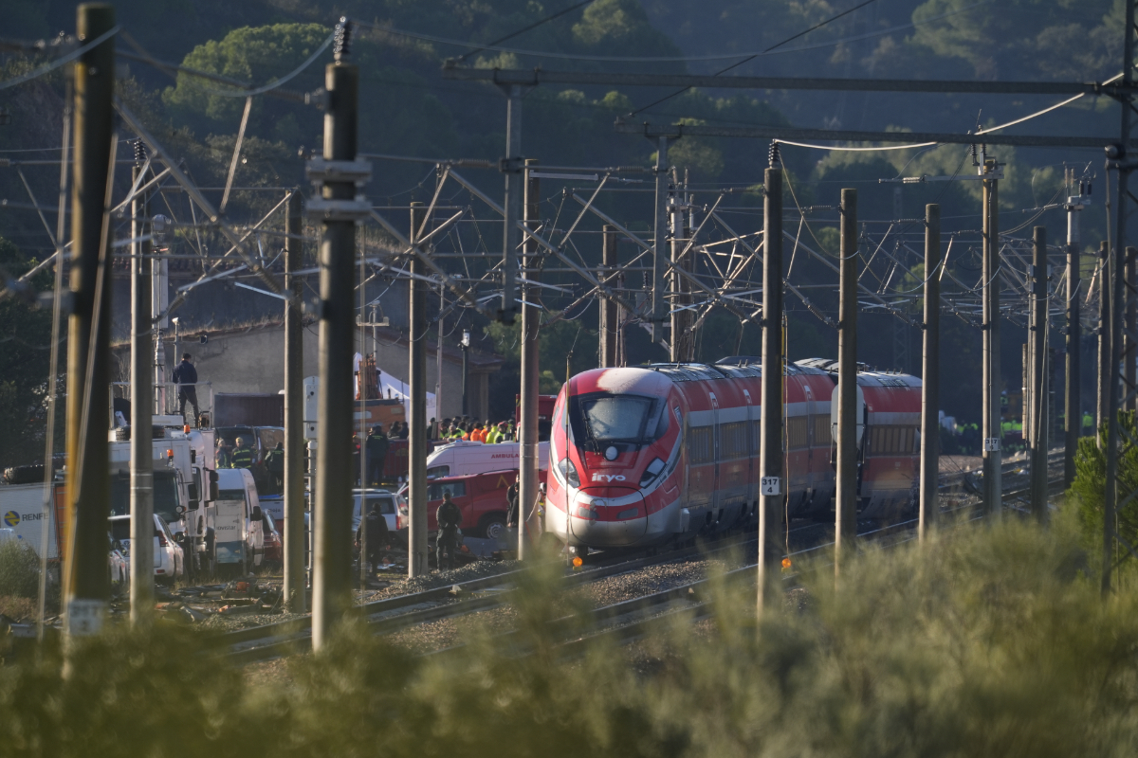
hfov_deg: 2.6
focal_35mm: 800
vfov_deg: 1.7
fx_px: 25287
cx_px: 569
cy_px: 379
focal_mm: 800
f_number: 7.1
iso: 500
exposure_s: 1/1000
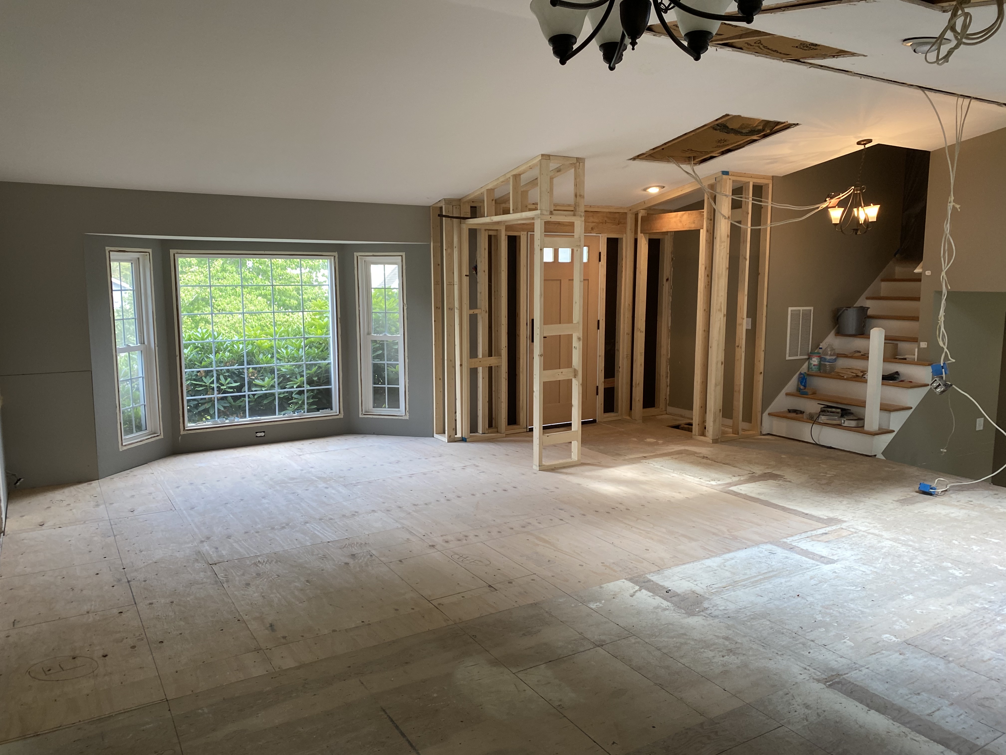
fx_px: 756
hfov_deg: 67.3
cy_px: 378
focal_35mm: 26
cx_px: 503
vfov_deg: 53.1
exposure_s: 1/120
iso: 125
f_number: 1.8
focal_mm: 4.25
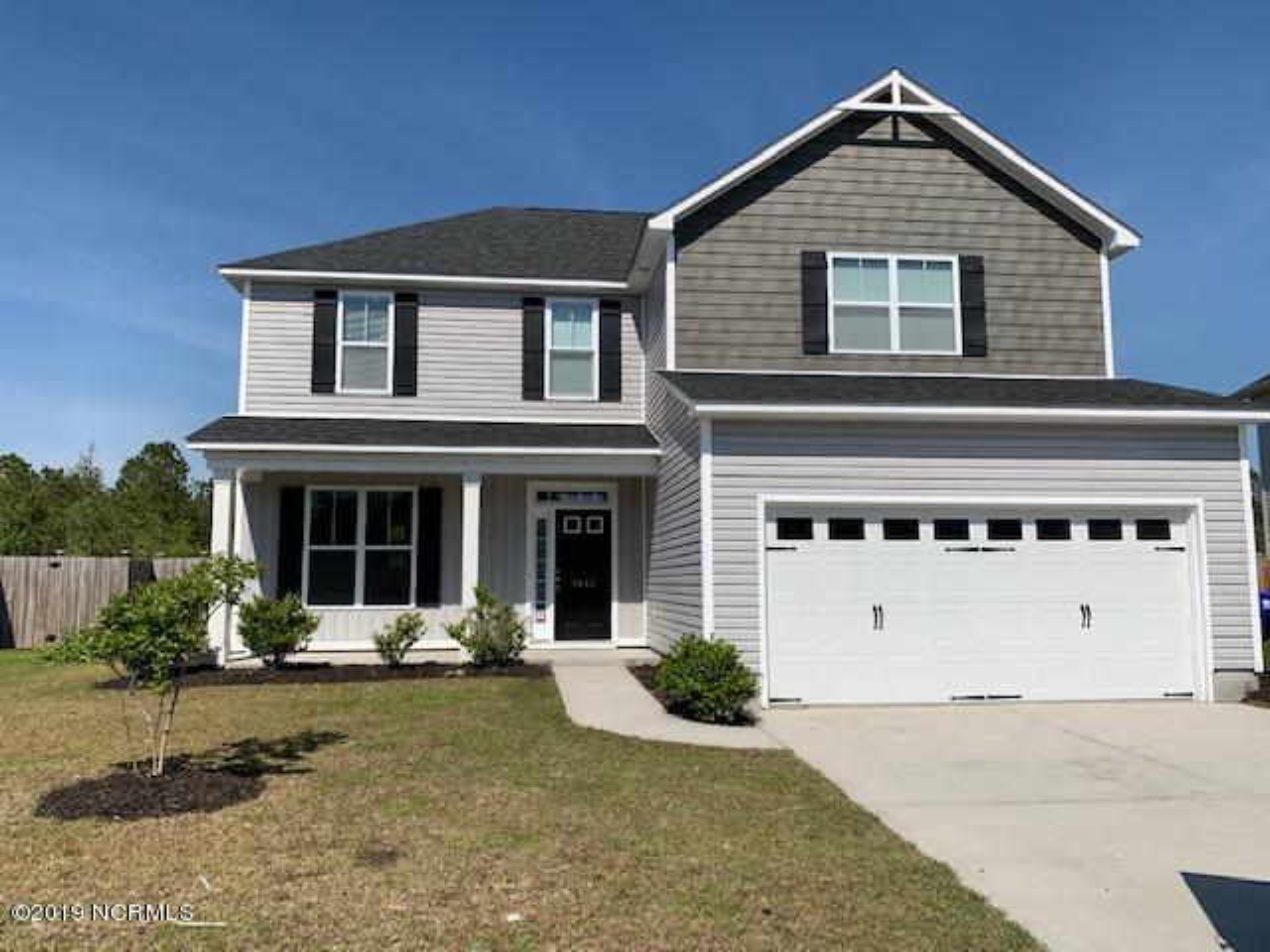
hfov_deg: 67.3
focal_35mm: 26
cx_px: 635
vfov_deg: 53.1
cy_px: 476
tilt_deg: +5.0
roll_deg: +0.6
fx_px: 954
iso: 25
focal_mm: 4.25
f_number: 1.8
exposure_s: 1/4464
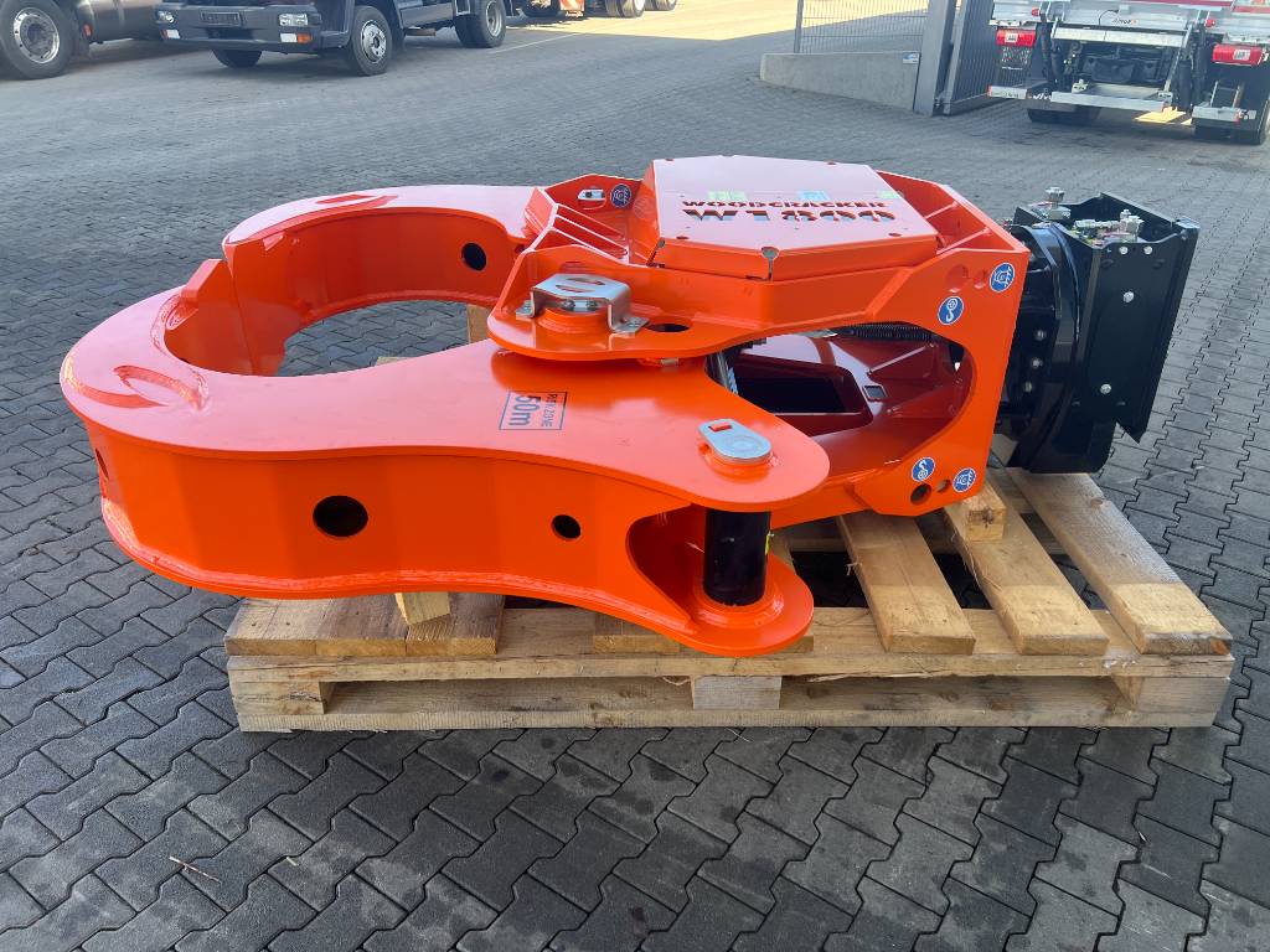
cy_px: 476
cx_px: 635
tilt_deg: -27.9
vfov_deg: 53.1
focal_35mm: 26
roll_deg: -0.3
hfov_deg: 67.3
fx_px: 954
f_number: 1.5
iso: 50
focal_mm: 5.7
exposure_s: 1/355
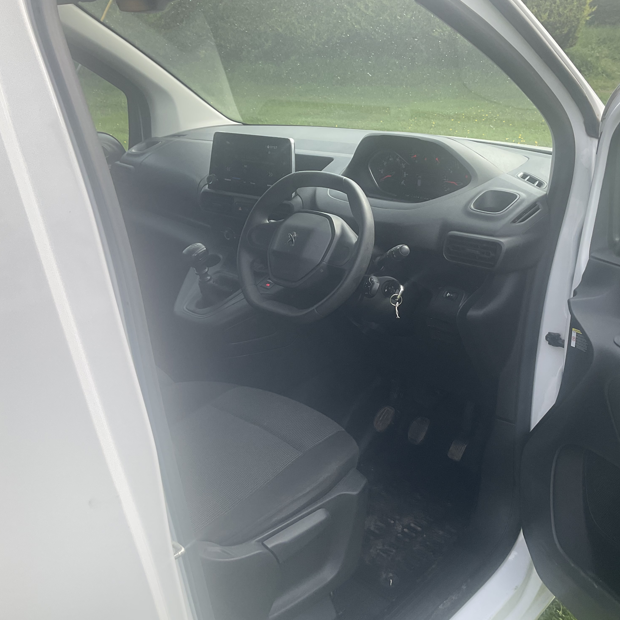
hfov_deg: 47.1
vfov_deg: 47.2
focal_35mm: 35
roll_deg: +2.2
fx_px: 709
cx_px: 354
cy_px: 310
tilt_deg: -23.2
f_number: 1.8
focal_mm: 3
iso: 16
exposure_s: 1/524
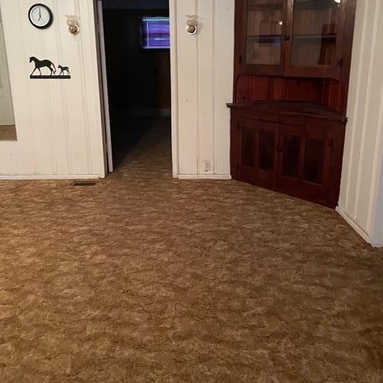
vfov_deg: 52.1
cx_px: 191
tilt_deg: -13.3
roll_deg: +0.5
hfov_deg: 52.5
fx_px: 388
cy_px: 148
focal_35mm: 31
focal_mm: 4.2
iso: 640
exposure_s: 1/30
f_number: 1.6
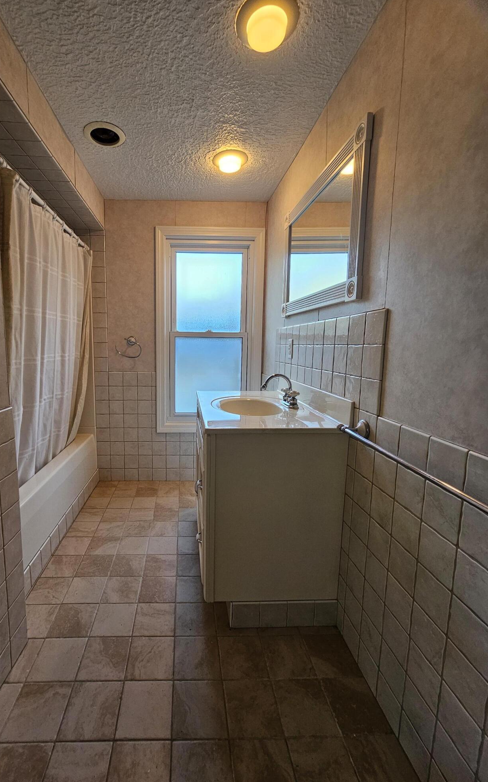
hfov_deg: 77.8
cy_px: 389
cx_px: 197
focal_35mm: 14
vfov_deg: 105.3
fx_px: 298
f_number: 2.2
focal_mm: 2.2
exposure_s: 1/60
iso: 125
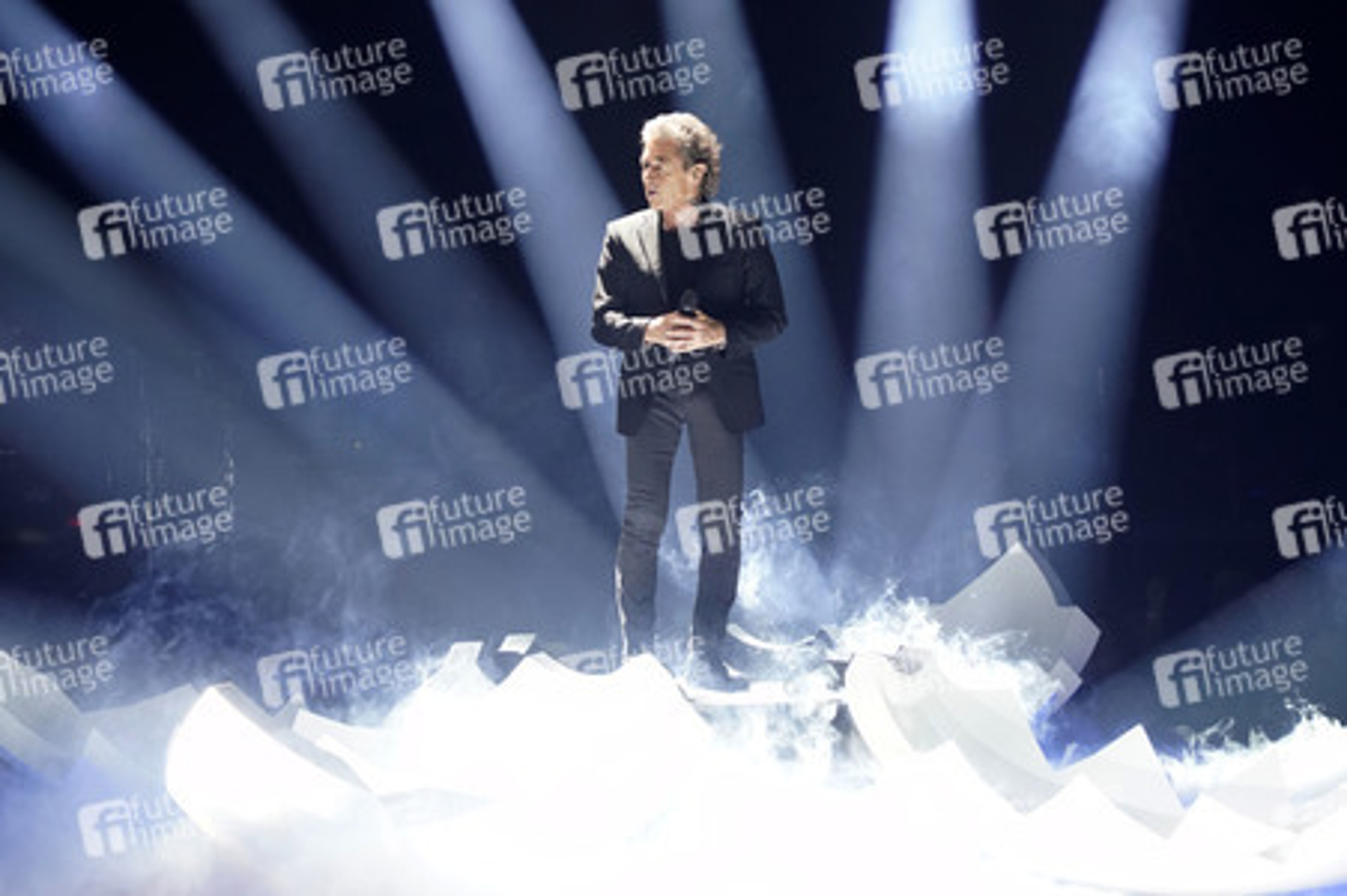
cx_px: 674
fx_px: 3552
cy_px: 448
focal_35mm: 95
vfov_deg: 14.4
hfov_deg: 21.5
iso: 4000
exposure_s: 1/400
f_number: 5
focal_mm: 95
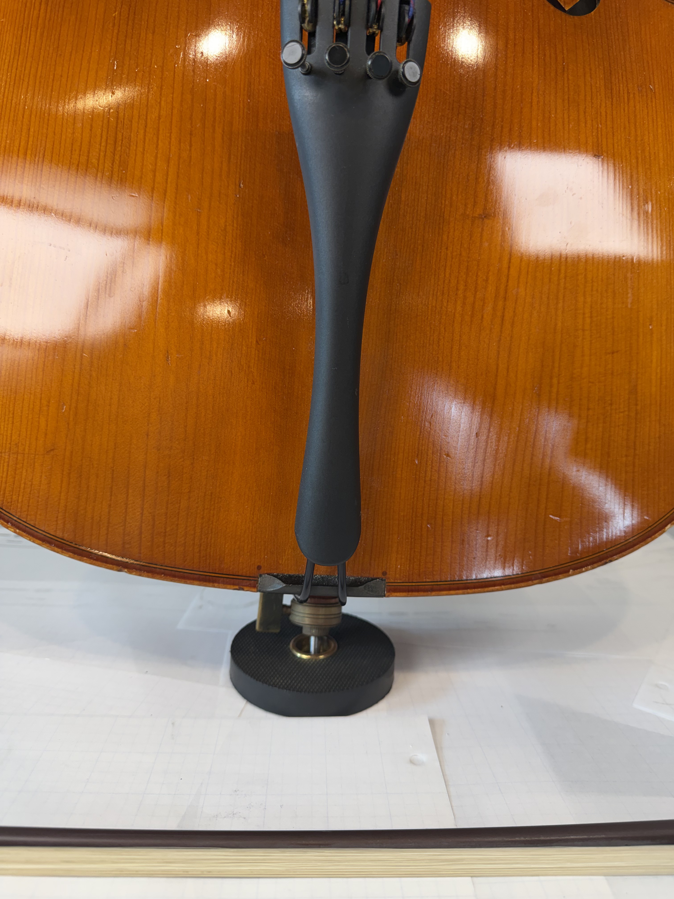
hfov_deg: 56.8
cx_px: 337
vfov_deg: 71.6
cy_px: 450
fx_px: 623
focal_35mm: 24
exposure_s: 1/120
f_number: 1.78
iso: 80
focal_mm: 6.76
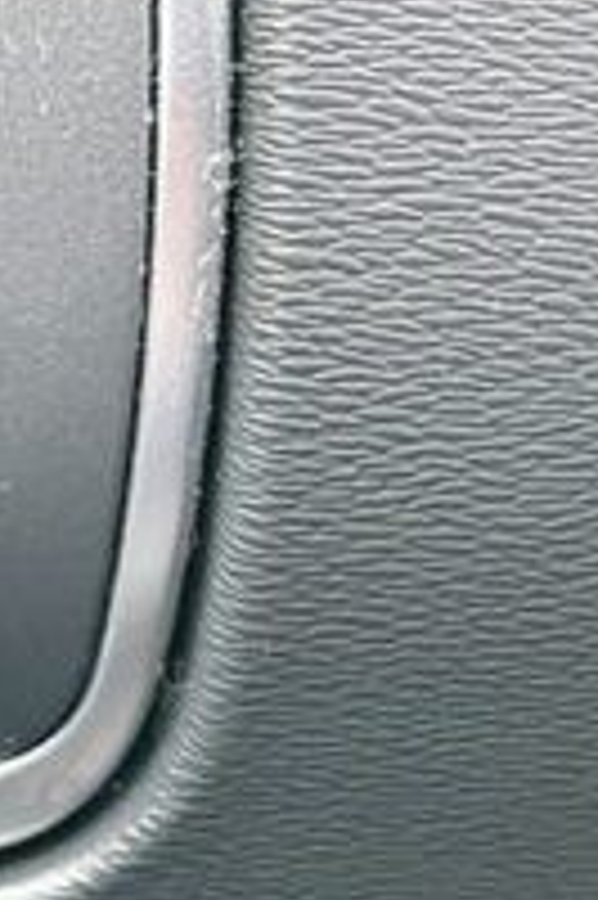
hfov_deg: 4.7
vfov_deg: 7.4
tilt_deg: -16.5
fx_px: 6913
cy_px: 801
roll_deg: -2.5
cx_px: -1160
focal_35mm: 277
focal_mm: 5.96
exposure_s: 1/42
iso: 160
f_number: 1.6
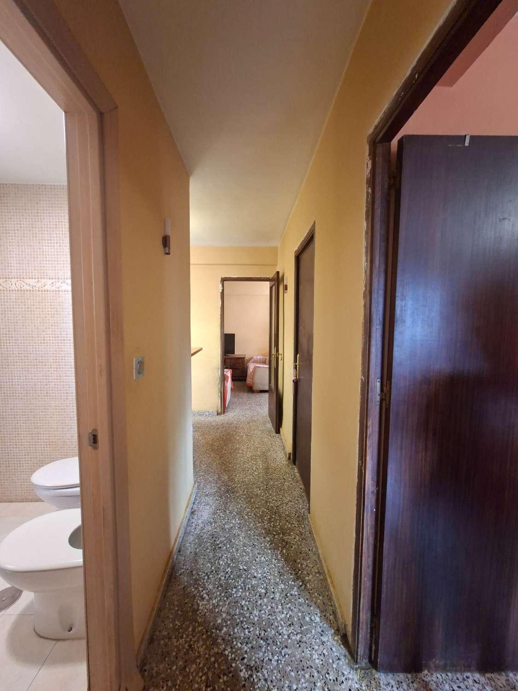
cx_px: 259
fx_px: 259
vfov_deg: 106.2
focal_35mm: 13
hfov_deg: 89.9
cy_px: 346
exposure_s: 1/24
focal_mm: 1.74
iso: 320
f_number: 2.2
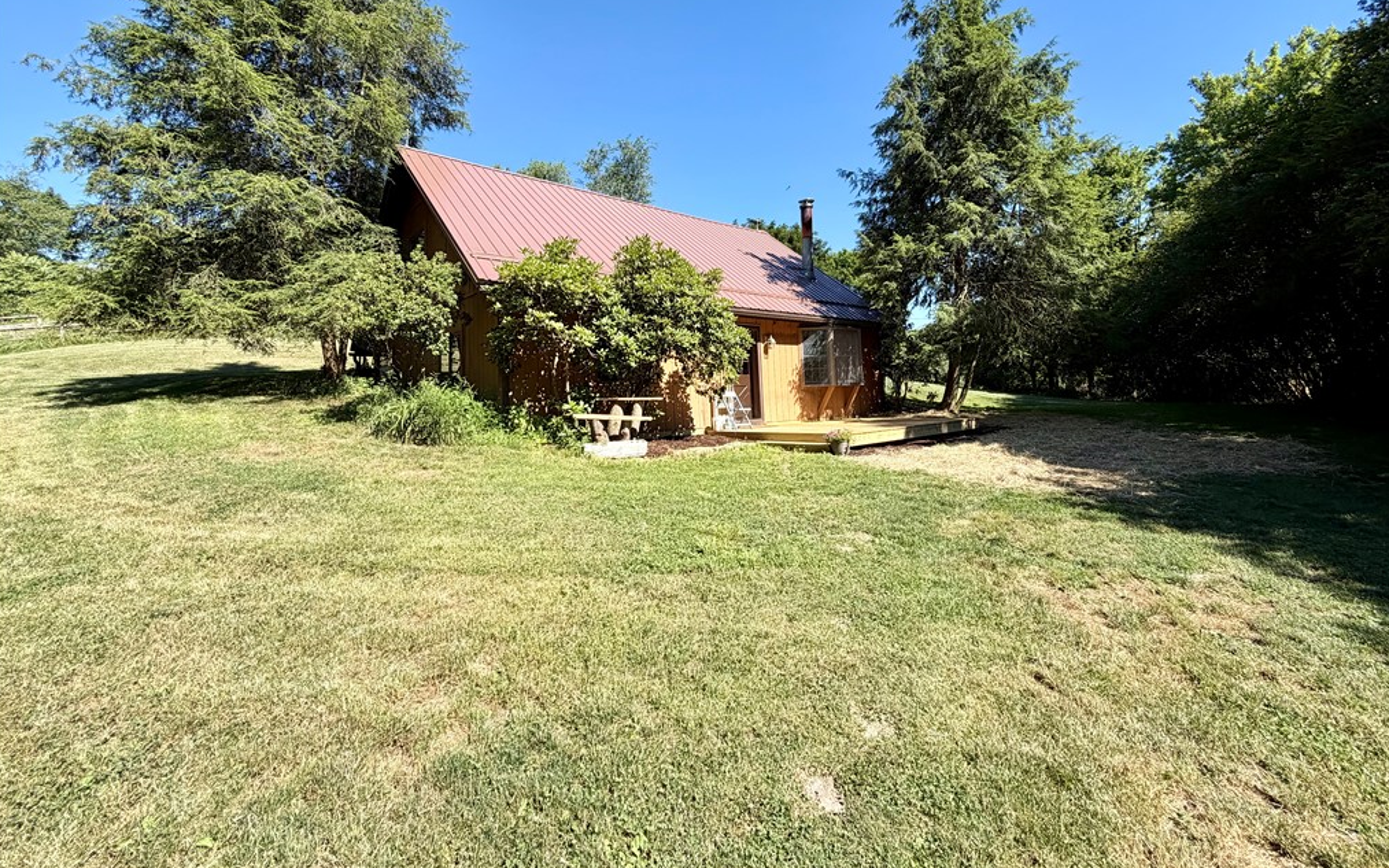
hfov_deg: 101.5
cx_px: 695
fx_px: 568
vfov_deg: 74.1
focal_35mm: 15
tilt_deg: +4.8
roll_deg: +2.6
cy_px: 355
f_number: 2.2
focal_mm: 2.22
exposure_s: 1/734
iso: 40
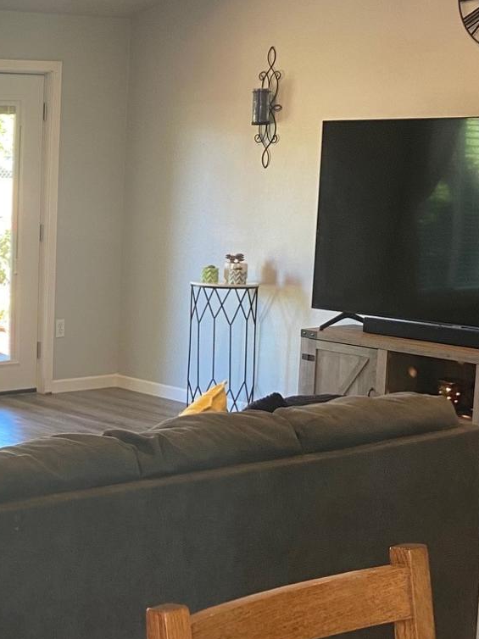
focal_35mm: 69
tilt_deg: -7.0
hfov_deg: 19.6
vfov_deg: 28.2
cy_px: 344
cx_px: -148
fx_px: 1274
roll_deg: +0.0
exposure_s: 1/60
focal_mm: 4.25
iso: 100
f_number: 1.8
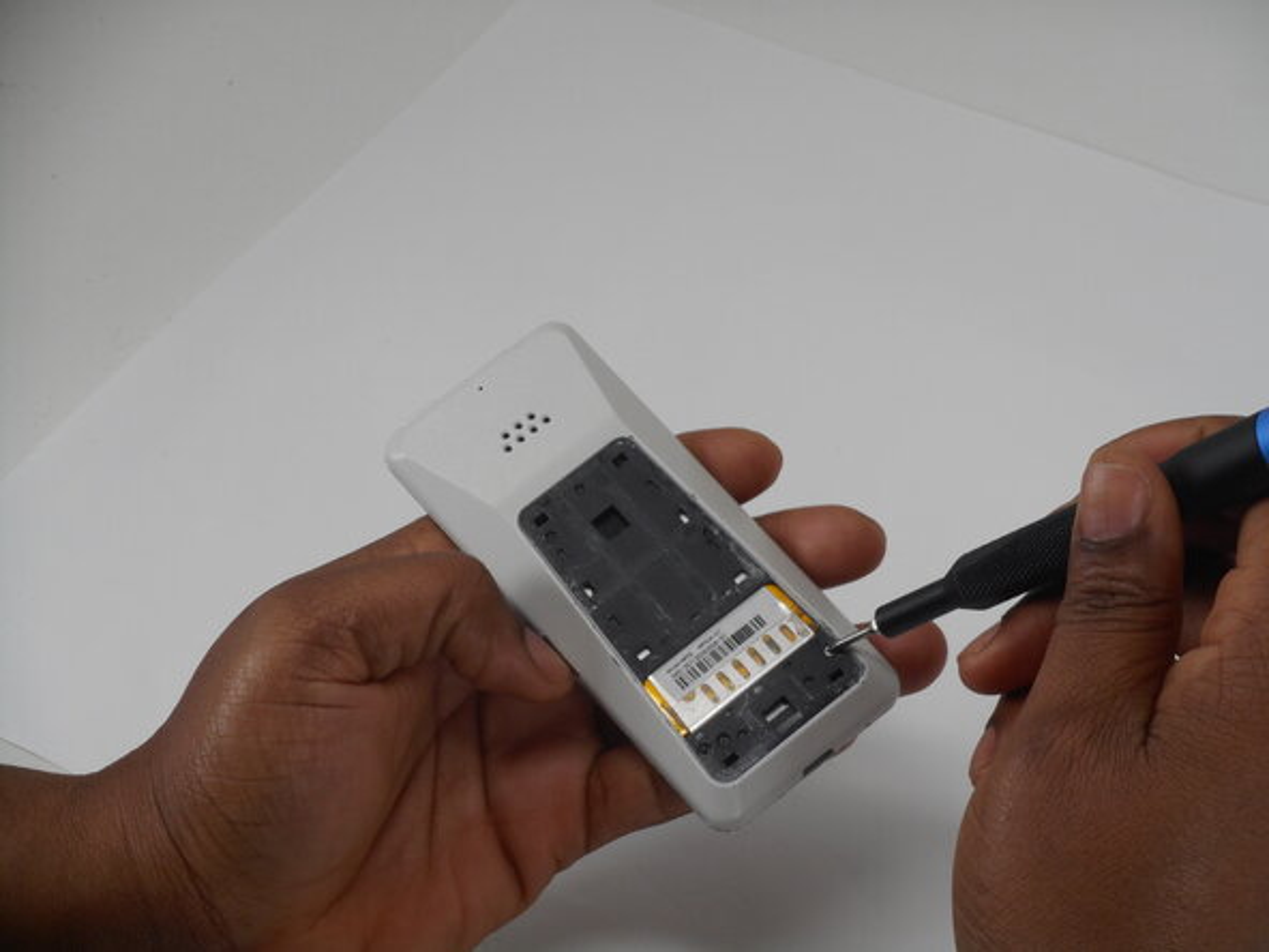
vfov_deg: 14.5
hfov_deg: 19.3
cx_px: 634
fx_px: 3739
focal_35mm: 102
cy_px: 476
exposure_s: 1/60
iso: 100
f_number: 5.8
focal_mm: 18.2
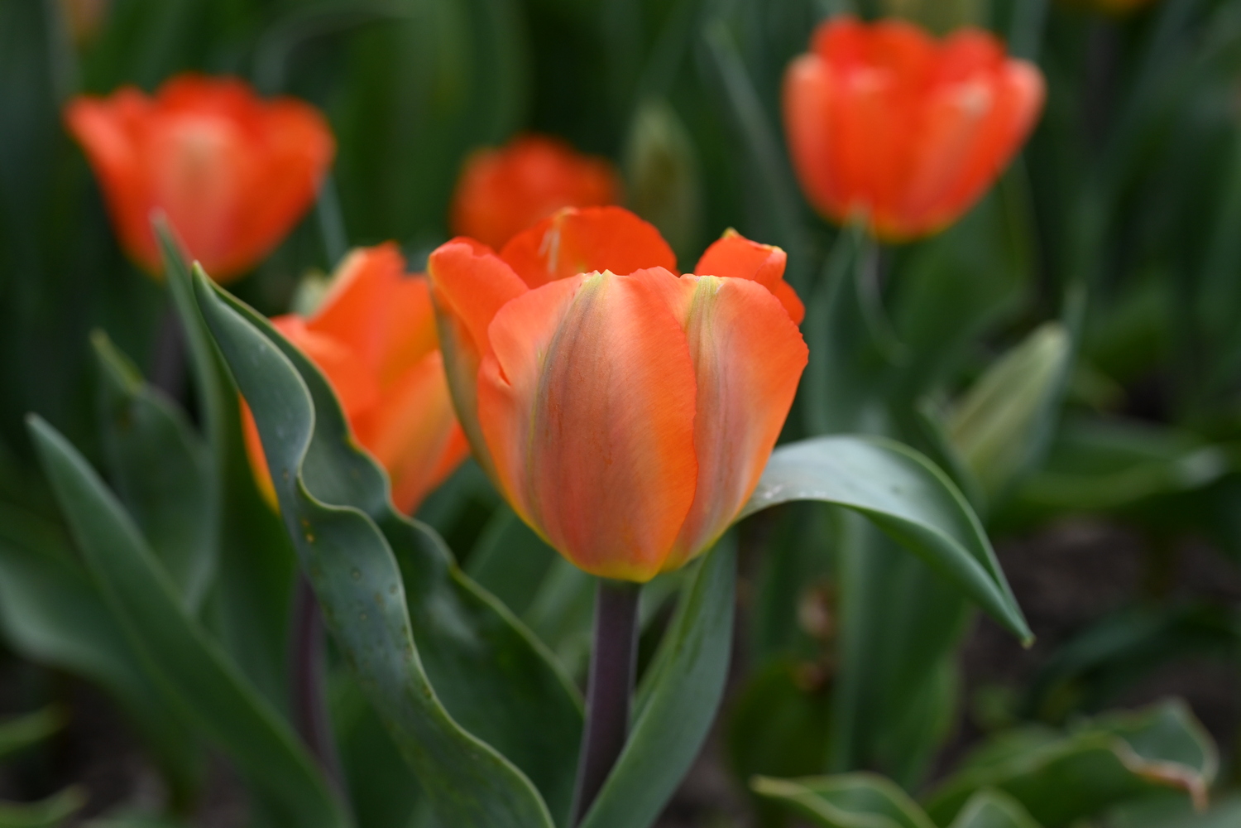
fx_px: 1723
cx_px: 620
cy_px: 414
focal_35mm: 50
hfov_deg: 39.6
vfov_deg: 27.0
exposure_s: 1/1600
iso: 640
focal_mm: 50
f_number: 6.3
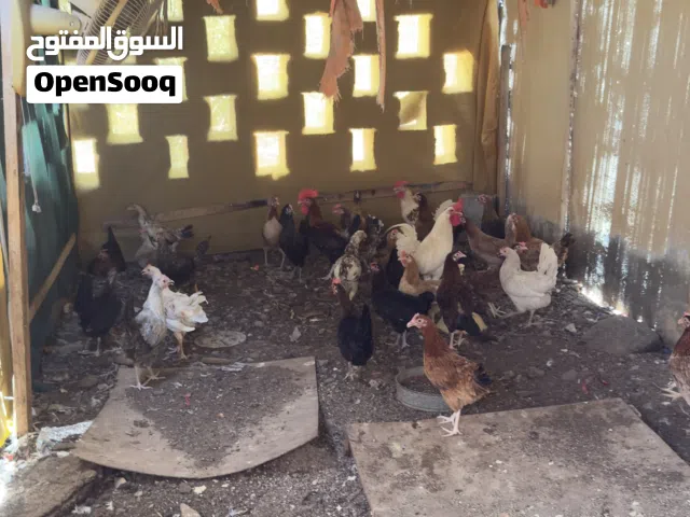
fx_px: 698
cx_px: 345
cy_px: 258
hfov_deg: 52.6
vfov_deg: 40.7
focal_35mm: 35
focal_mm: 6.76
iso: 500
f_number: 1.78
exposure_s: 1/35
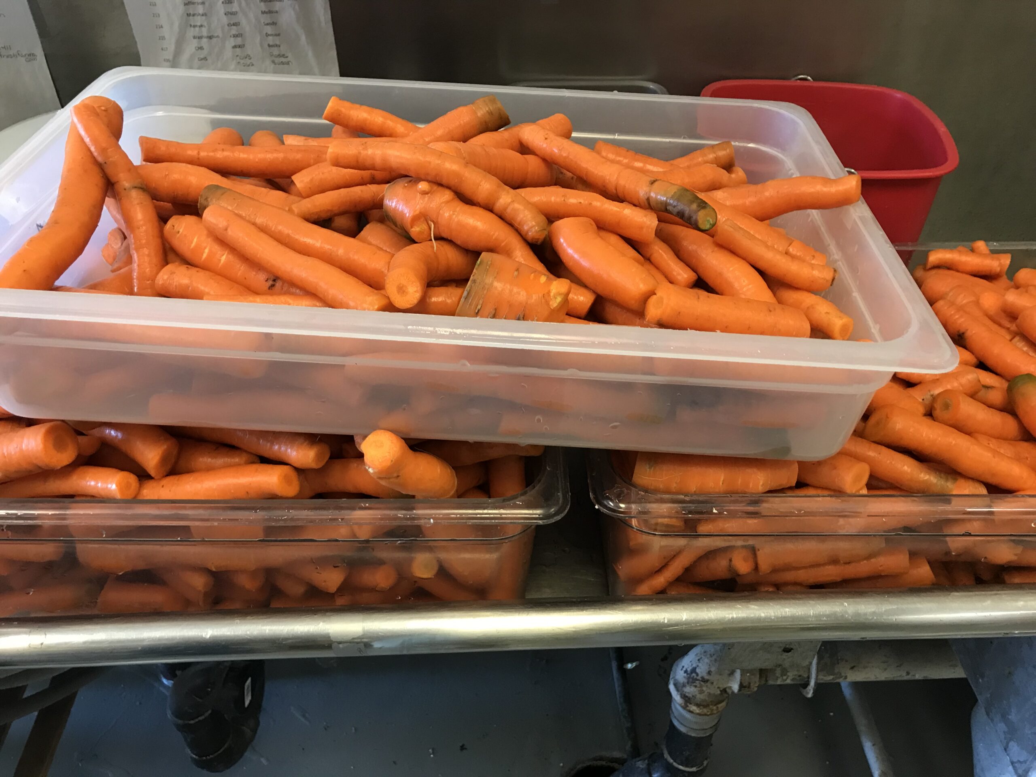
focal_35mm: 28
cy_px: 388
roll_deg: +1.4
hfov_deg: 63.4
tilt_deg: -38.2
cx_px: 518
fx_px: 838
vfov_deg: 49.7
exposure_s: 1/19
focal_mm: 3.99
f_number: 1.8
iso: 40
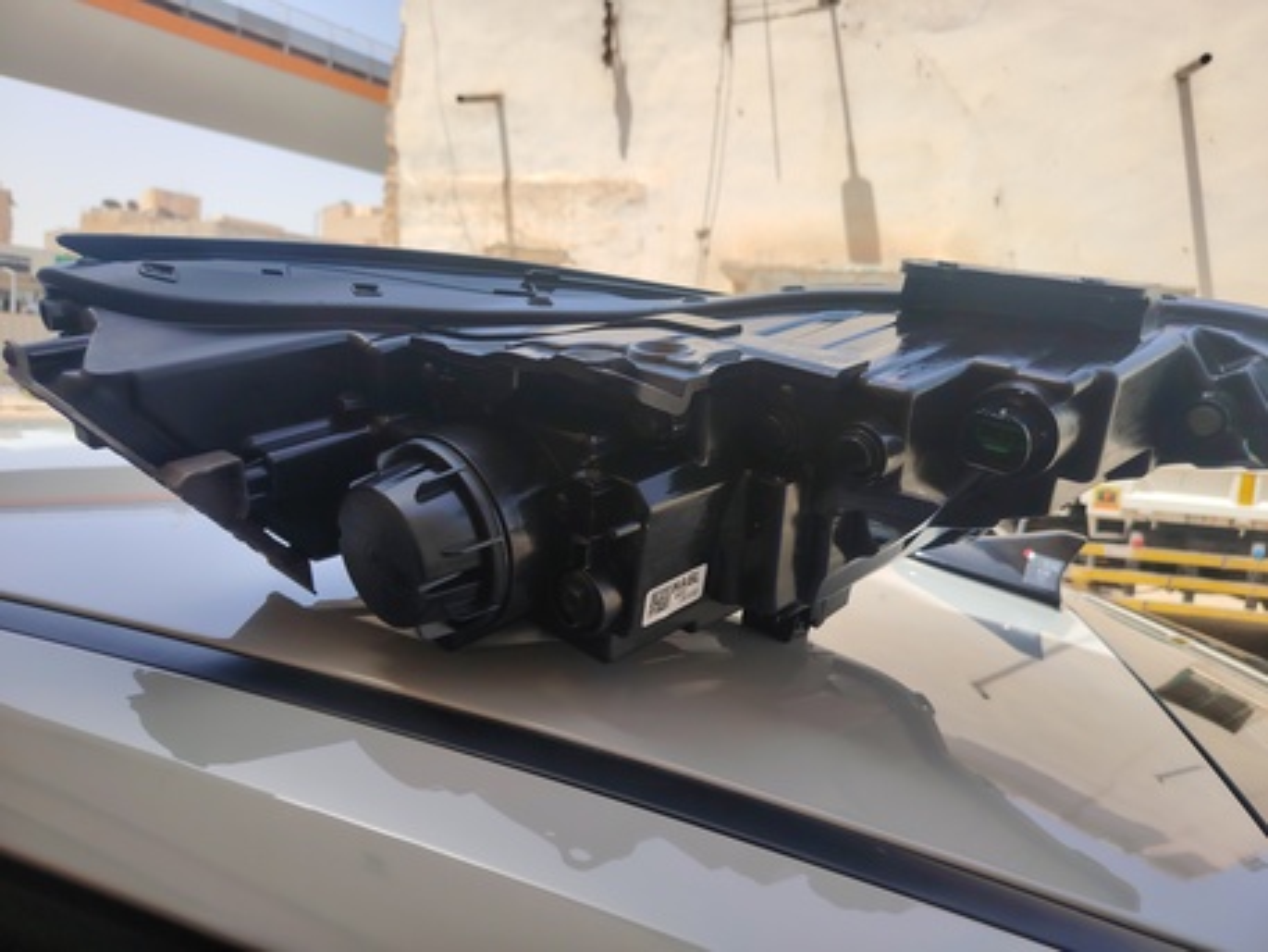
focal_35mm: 24
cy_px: 476
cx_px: 634
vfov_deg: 56.8
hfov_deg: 71.6
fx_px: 879
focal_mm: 5.25
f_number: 1.75
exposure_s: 1/615
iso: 100
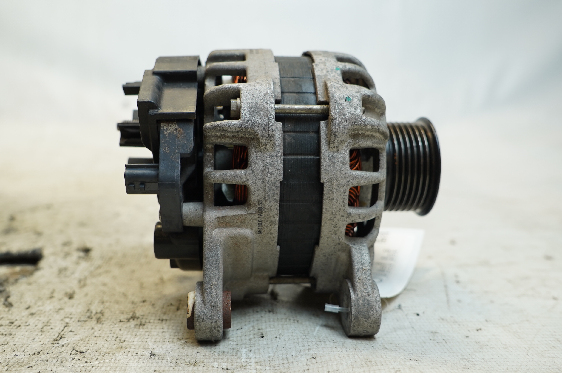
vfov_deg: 38.8
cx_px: 281
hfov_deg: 55.8
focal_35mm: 34
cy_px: 186
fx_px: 530
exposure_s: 1/60
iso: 250
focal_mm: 23
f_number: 4
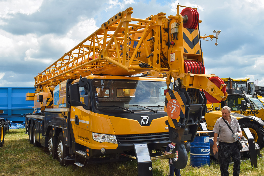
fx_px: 220
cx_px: 132
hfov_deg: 61.9
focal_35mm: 30
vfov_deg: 43.6
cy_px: 88
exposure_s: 1/500
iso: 100
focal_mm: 20
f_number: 5.6
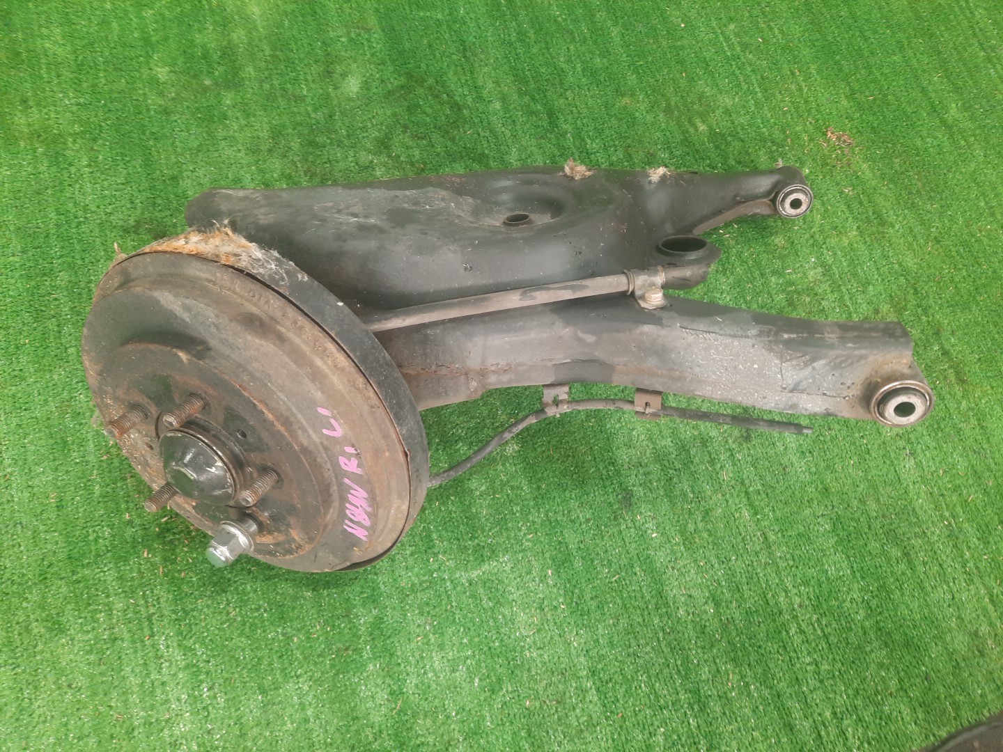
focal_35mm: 25
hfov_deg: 69.4
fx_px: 724
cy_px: 376
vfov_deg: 54.9
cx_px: 502
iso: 279
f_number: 2
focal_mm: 4.6
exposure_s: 1/33
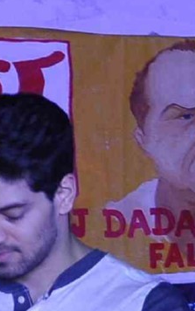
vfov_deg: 4.9
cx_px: 37
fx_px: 3616
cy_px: 484
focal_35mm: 426
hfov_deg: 3.1
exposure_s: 1/100
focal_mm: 44
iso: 400
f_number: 5.6
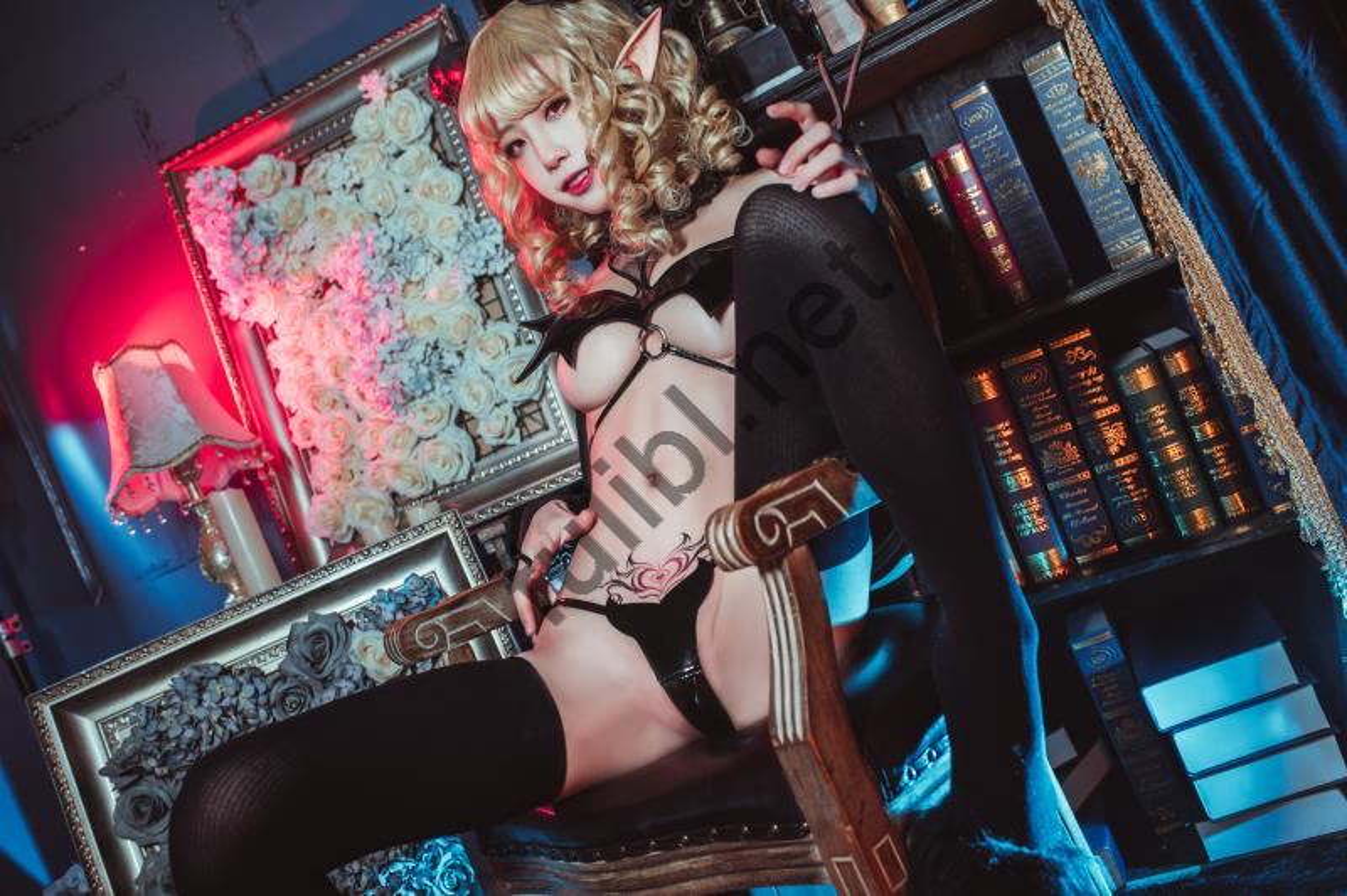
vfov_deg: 37.8
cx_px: 674
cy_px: 448
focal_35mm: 35
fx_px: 1308
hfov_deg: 54.5
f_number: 3.5
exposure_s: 1/100
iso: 250
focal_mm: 35
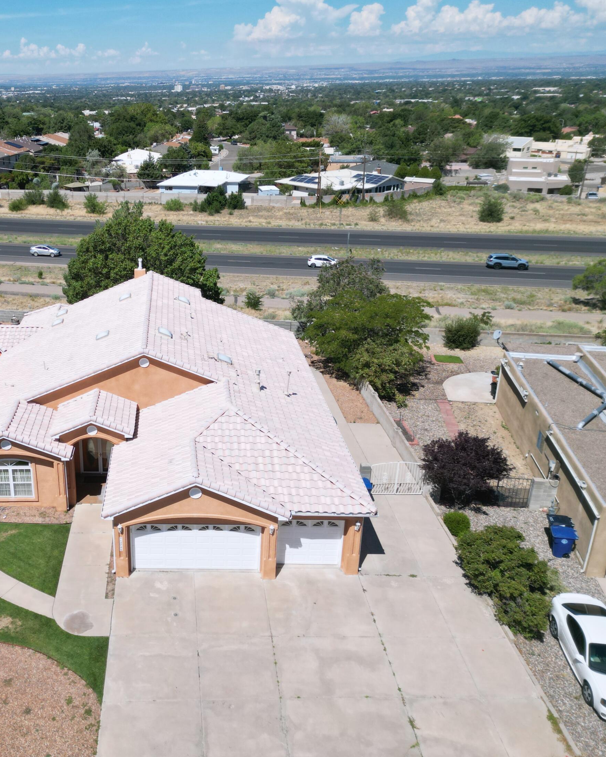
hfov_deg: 44.0
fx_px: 717
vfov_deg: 55.7
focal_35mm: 32
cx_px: 139
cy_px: 370
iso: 150
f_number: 1.7
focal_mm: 6.72
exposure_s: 1/6000
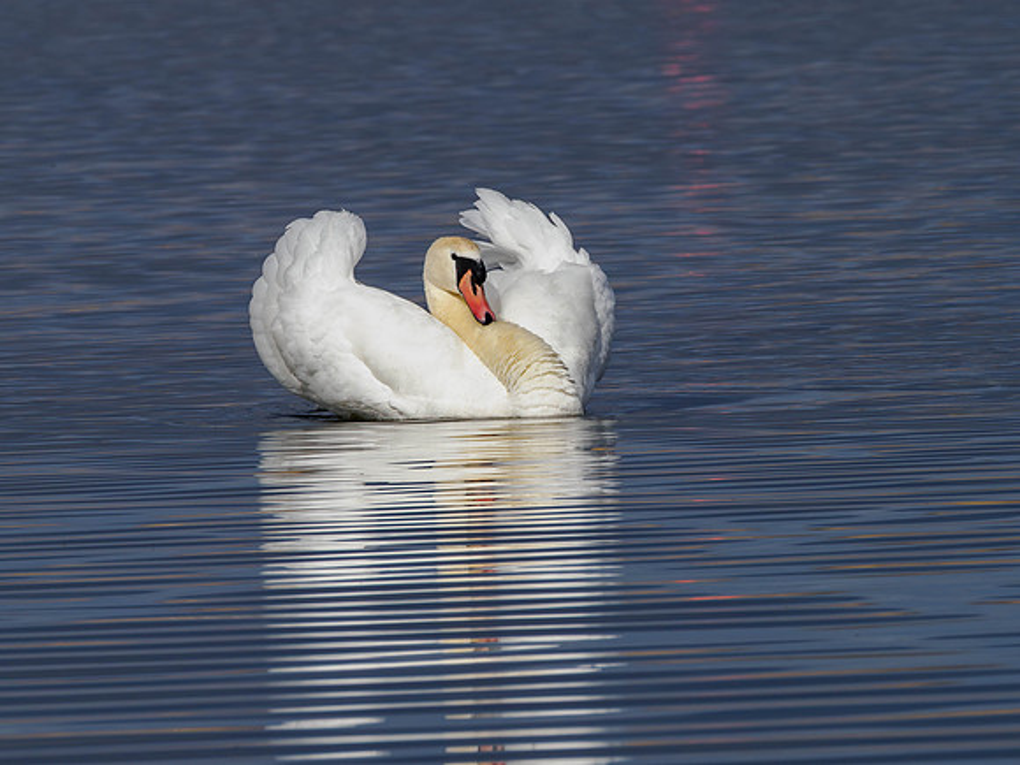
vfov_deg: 1.4
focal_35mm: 1099
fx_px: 32392
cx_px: 567
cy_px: 394
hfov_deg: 1.8
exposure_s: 1/800
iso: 200
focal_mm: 420
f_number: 11
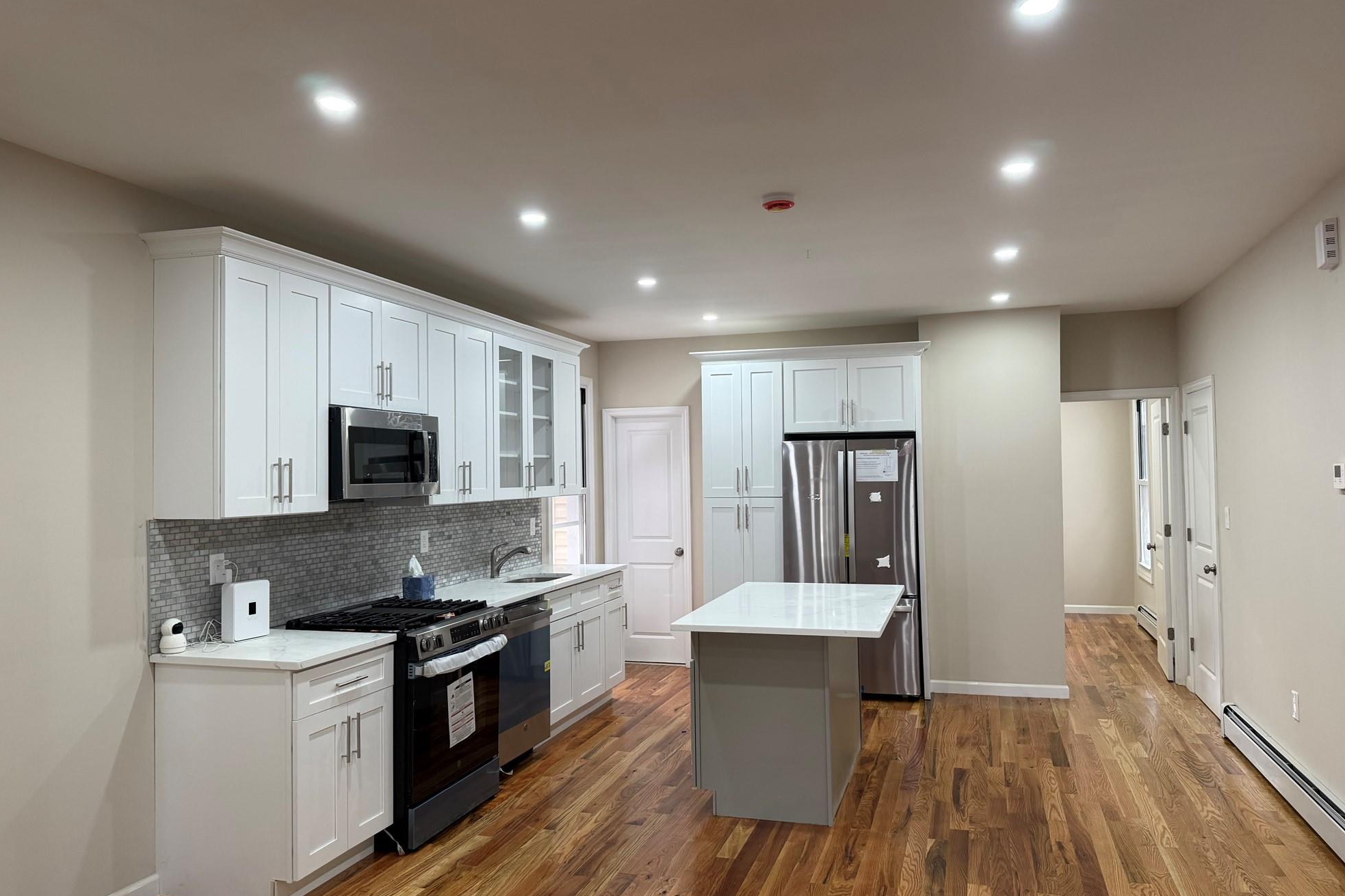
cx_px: 685
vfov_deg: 49.6
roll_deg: +0.7
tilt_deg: +1.5
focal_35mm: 26
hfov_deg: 69.4
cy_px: 450
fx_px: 971
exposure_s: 1/60
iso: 160
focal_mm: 6.76
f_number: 1.78
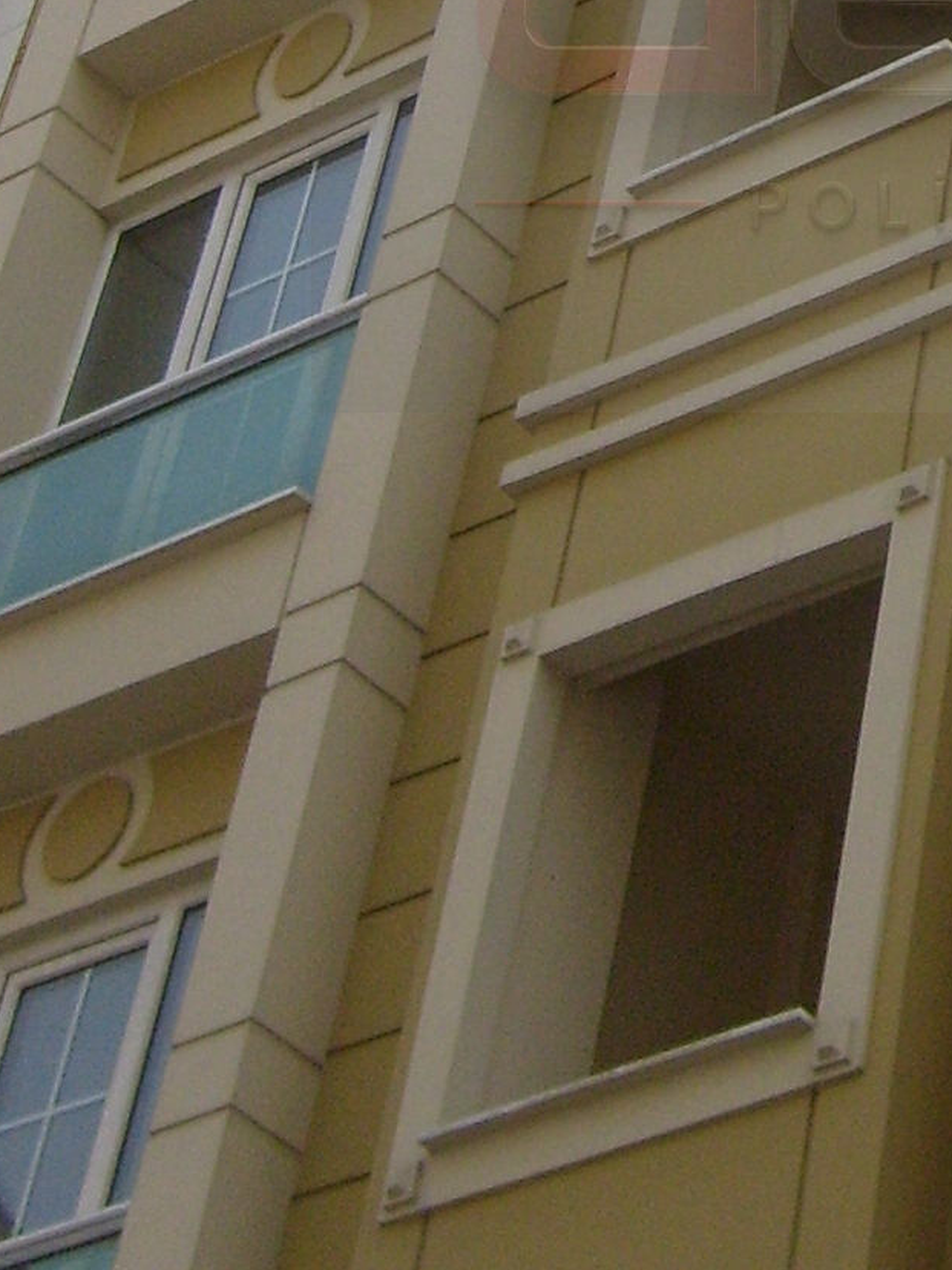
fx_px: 4364
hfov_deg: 11.8
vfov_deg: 15.7
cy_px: -373
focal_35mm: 119
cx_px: 1489
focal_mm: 5.8
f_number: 7.1
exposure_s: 1/250
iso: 80
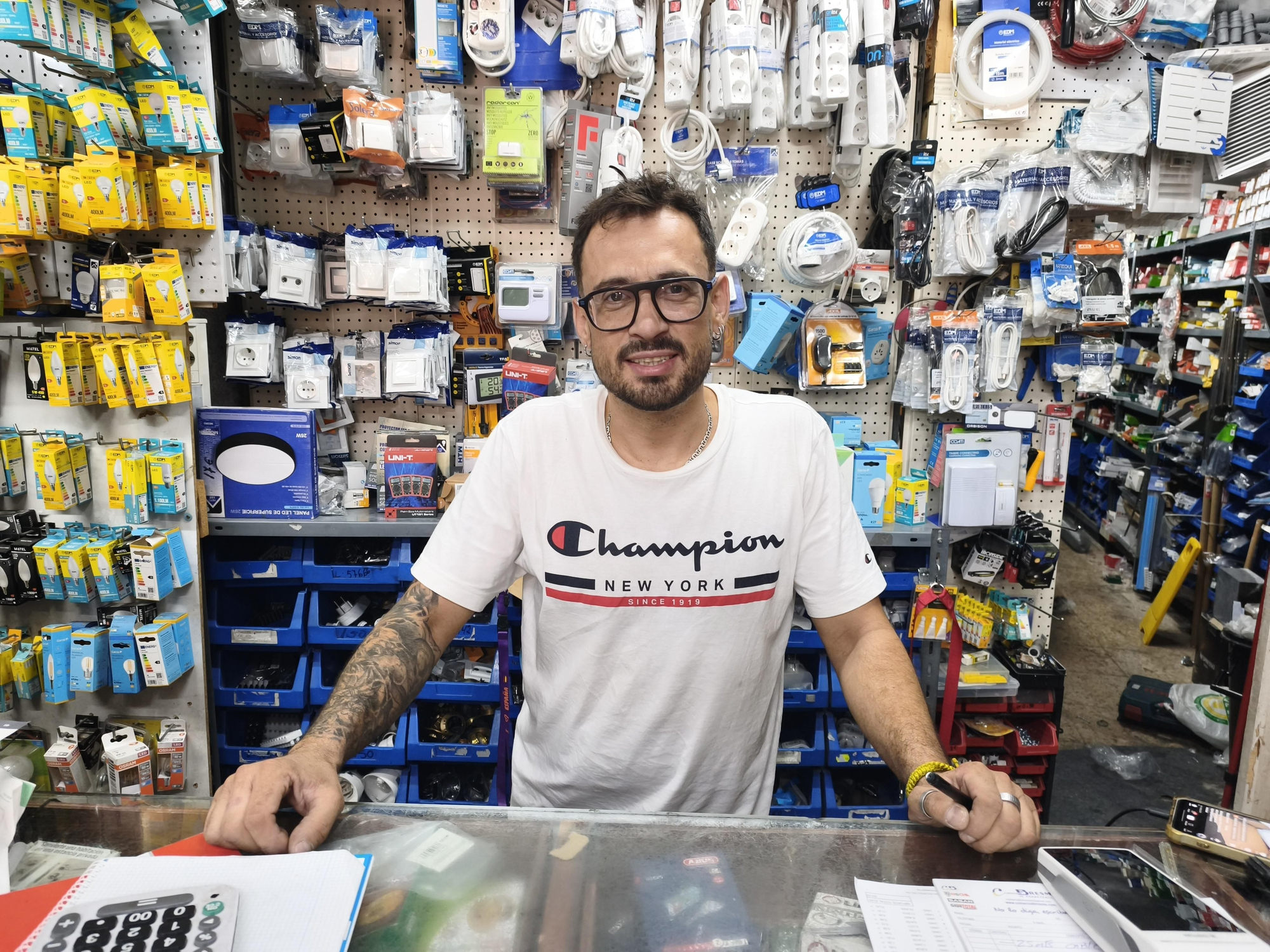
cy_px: 476
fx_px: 844
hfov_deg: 73.9
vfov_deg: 58.9
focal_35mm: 23
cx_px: 635
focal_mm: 6.45
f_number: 1.62
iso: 320
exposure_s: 1/50
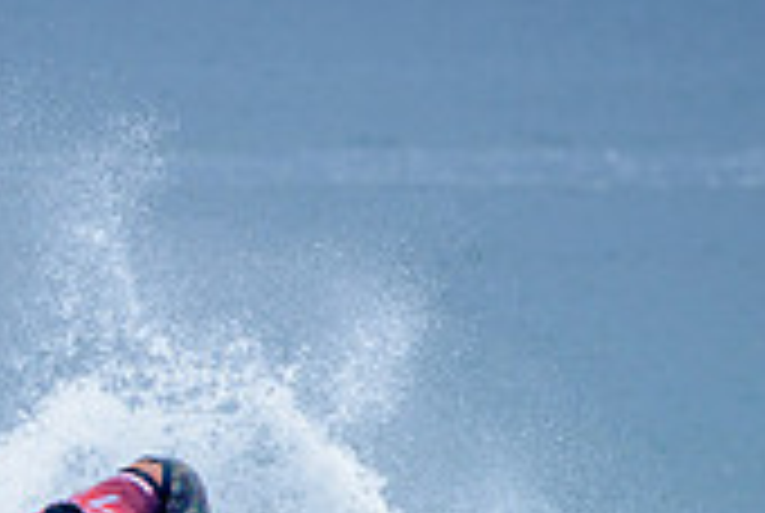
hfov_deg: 1.2
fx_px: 36209
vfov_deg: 0.8
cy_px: 605
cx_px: 27
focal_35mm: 1701
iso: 450
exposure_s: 1/2000
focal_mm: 500
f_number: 5.6
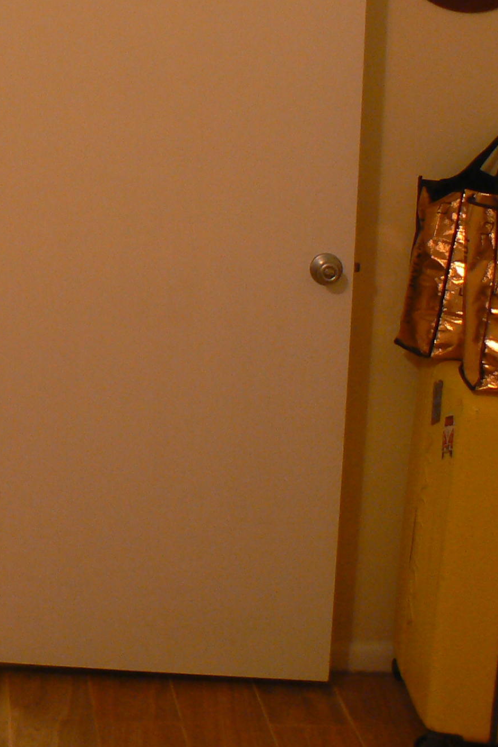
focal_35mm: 85
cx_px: -54
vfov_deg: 23.6
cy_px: 149
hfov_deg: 15.6
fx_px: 1763
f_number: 2.8
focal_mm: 6
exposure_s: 1/30
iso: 160
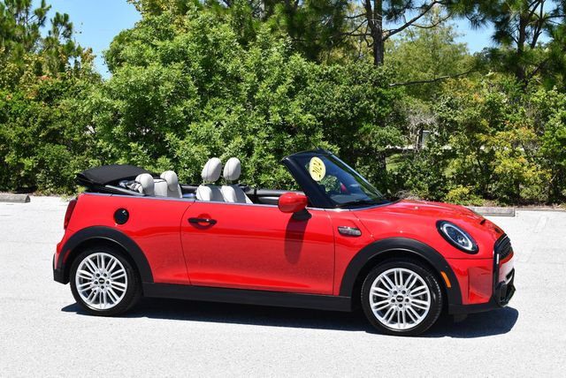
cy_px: 189
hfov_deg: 28.8
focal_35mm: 70
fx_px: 1102
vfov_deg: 19.5
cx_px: 283
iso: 140
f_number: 8
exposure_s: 1/250
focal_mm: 35
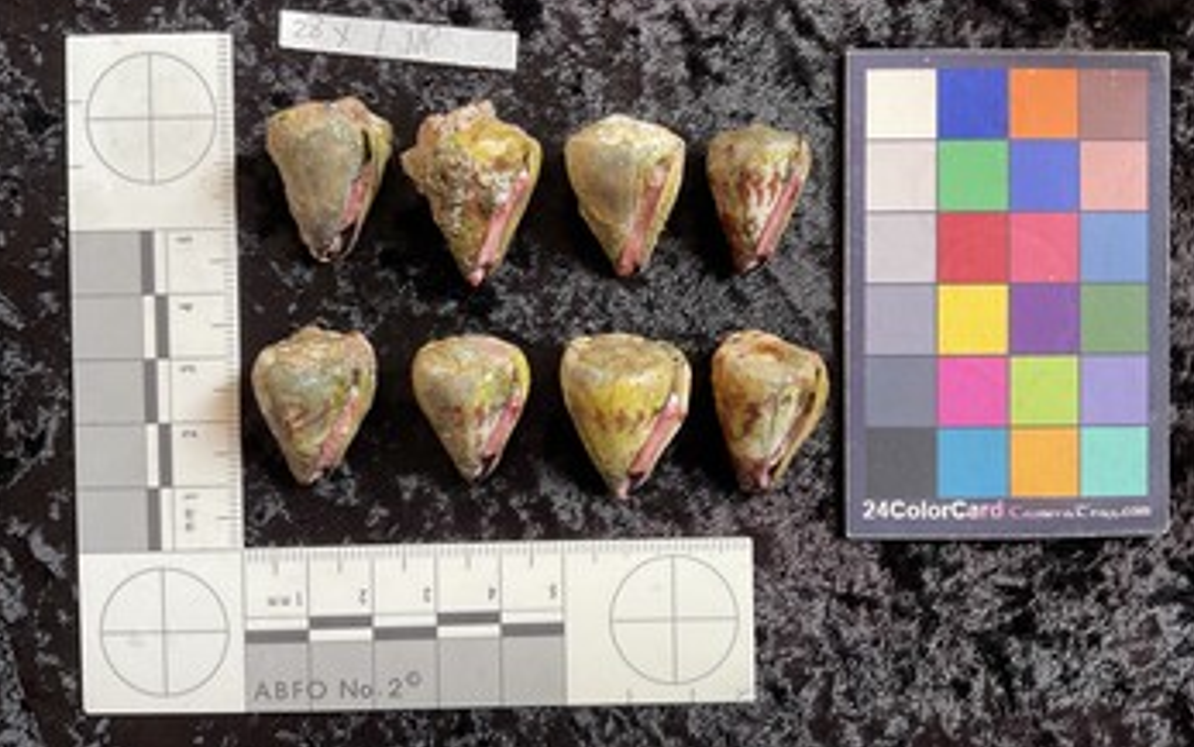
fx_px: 1009
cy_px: 343
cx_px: 595
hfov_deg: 61.2
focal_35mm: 31
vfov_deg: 40.6
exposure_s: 1/60
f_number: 1.8
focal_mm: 3
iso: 50
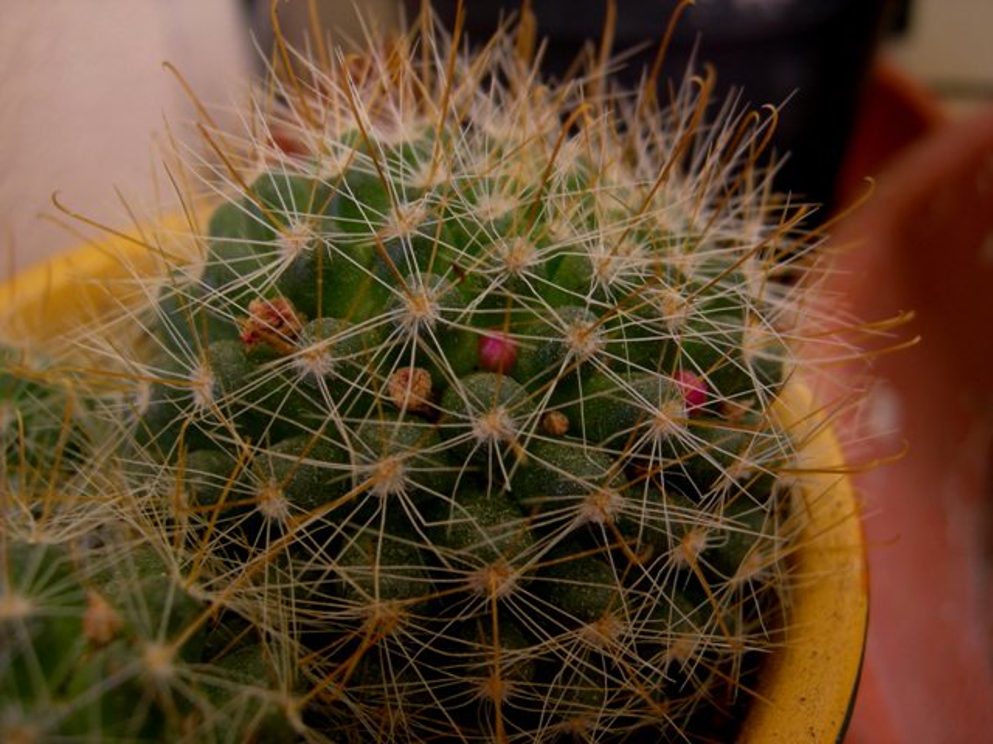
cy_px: 372
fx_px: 1090
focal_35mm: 38
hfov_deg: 49.0
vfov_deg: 37.7
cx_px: 496
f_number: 3.9
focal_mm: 8
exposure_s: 1/27.5
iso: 64
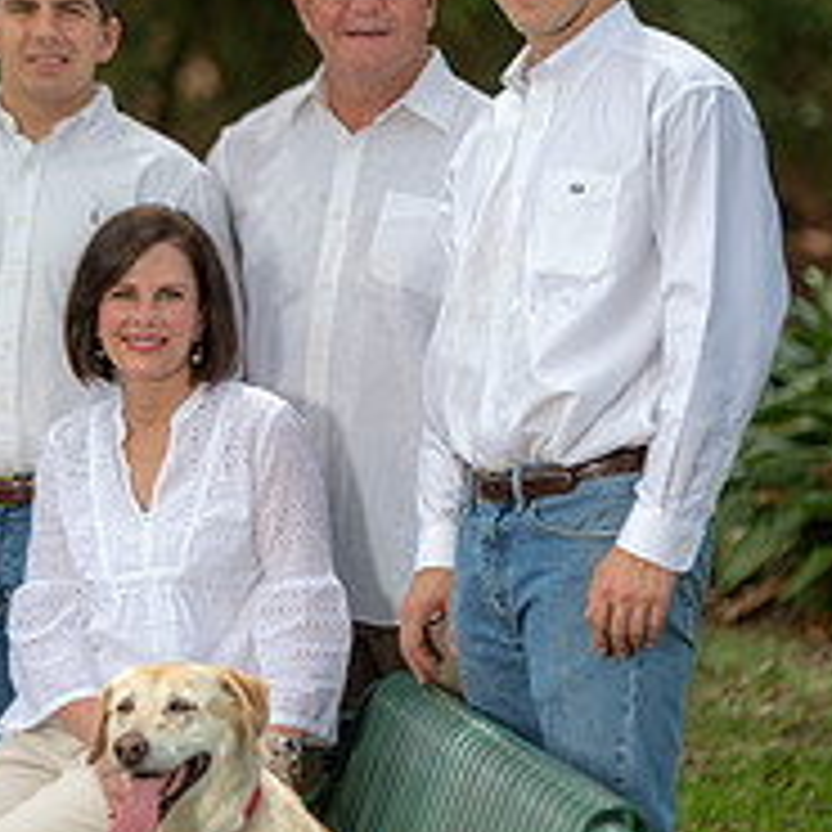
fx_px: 6173
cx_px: 420
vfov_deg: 7.7
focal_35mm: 227
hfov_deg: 7.7
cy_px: 436
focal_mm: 110
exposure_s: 1/125
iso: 100
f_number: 3.2
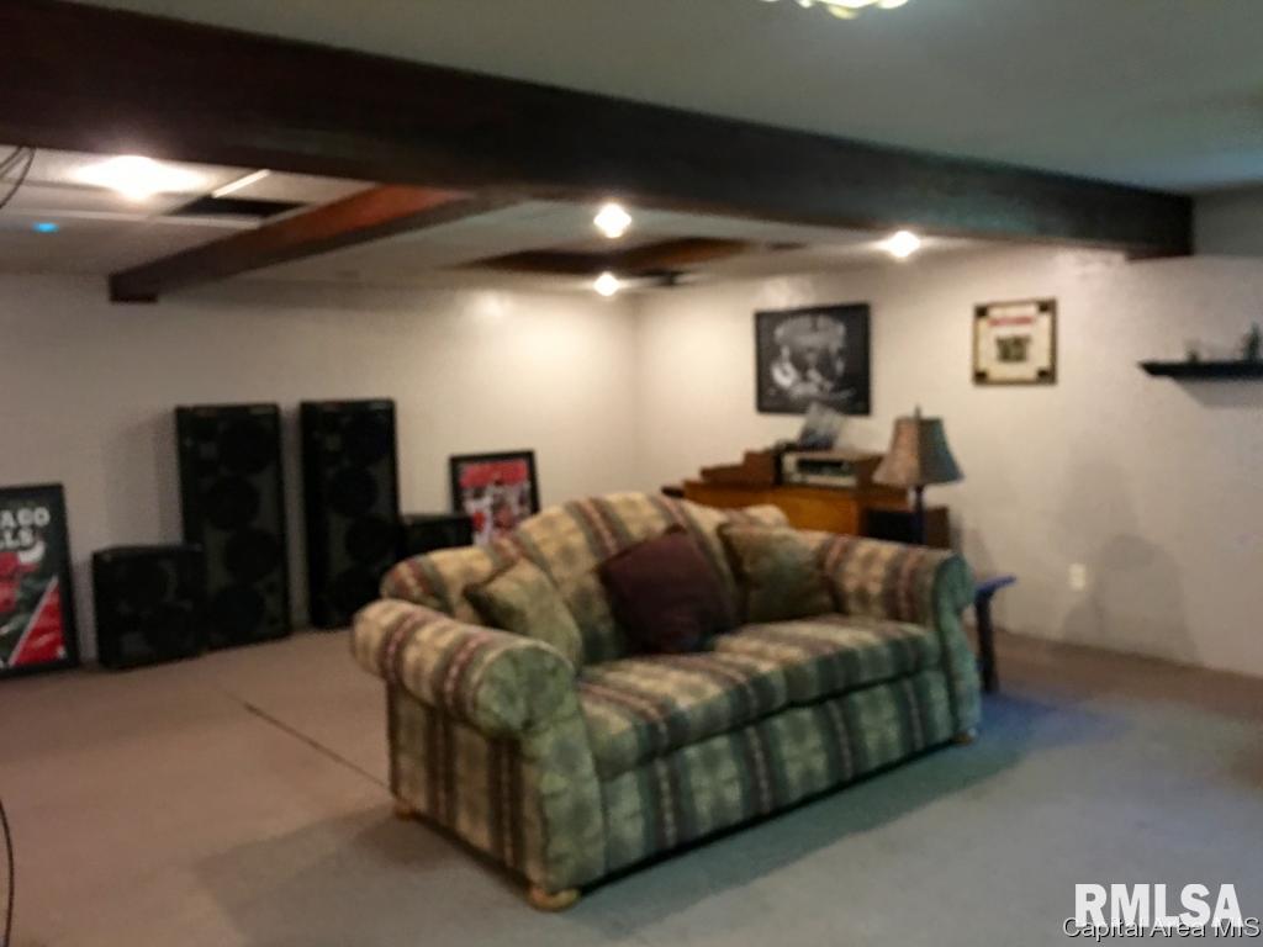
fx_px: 1058
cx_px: 632
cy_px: 474
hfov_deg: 61.7
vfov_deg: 48.2
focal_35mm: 29
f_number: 2.2
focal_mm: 4.15
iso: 80
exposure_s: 1/4
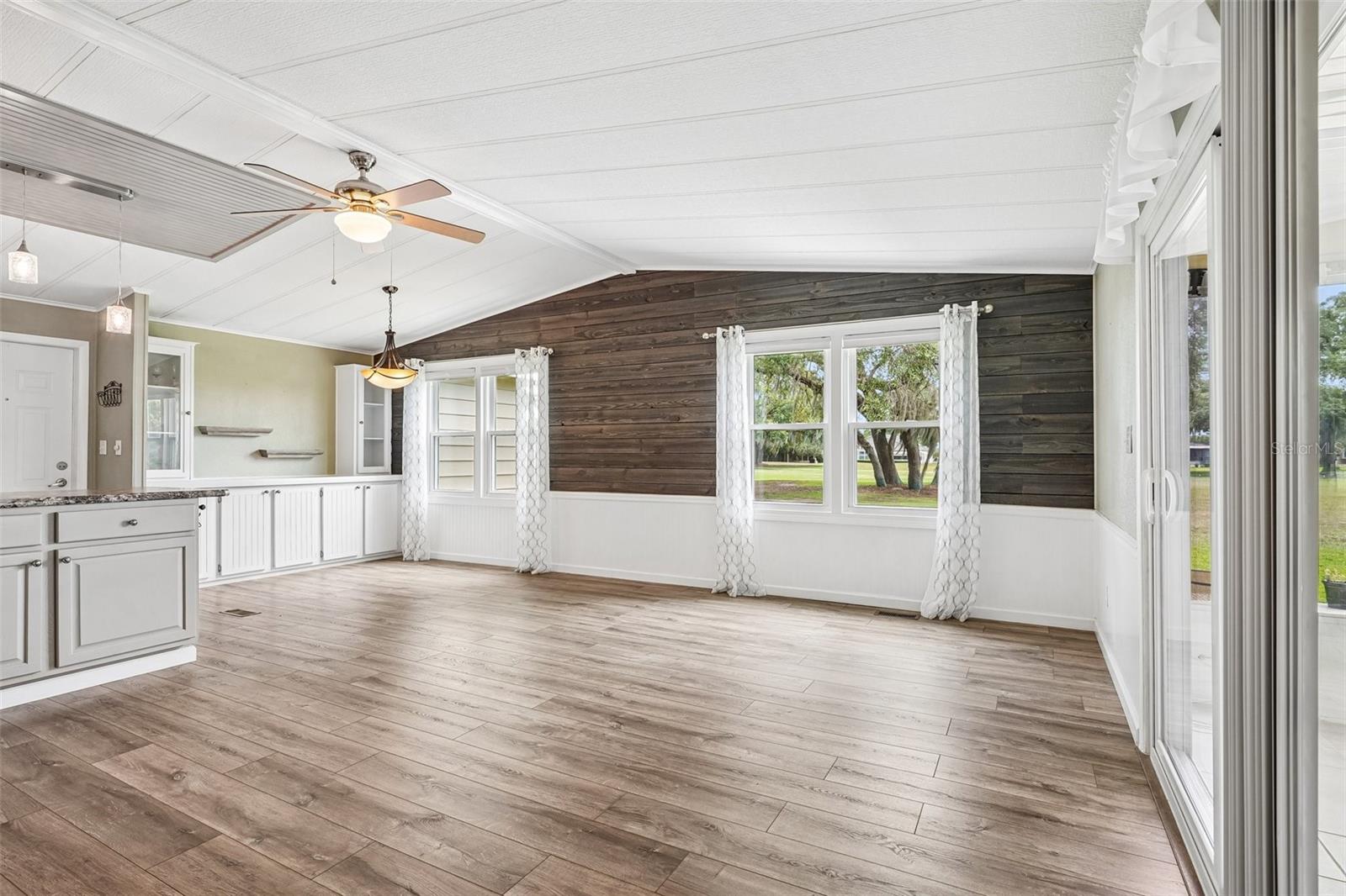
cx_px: 673
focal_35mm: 17
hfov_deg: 93.3
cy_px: 448
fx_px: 635
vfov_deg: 70.4
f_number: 9
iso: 400
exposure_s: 1/15
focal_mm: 17
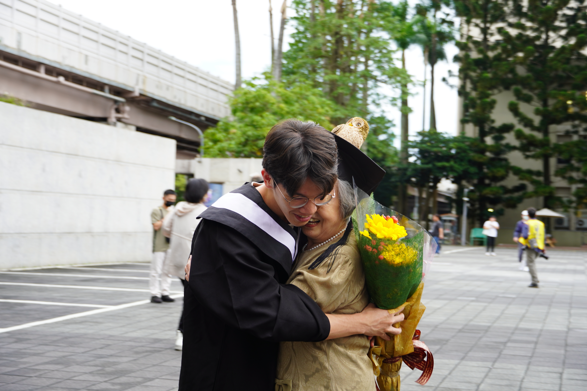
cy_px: 196
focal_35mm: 54
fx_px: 880
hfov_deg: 36.9
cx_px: 294
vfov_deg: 25.1
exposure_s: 1/60
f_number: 4.5
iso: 100
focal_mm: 36
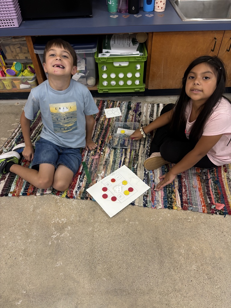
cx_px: 116
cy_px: 154
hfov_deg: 53.1
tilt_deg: -47.2
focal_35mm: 26
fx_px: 231
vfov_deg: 67.3
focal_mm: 5.96
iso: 200
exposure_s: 1/60
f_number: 1.6
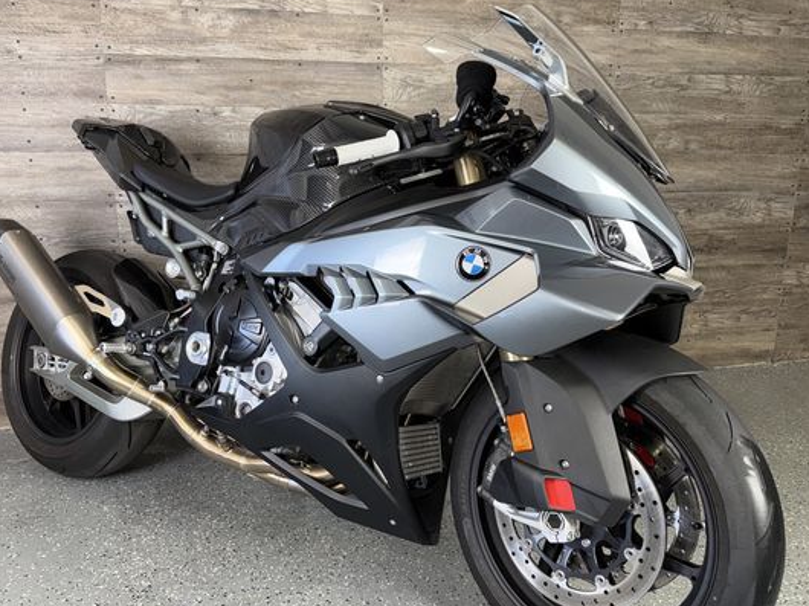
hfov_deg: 61.5
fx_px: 677
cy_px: 318
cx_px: 362
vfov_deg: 48.2
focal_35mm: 29
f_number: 1.78
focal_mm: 6.76
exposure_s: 1/30
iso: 50
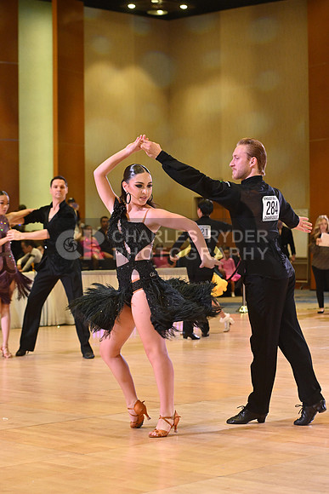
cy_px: 247
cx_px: 164
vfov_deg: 23.6
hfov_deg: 15.9
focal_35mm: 86
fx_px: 1178
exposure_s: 1/400
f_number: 5.6
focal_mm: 86
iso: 4000
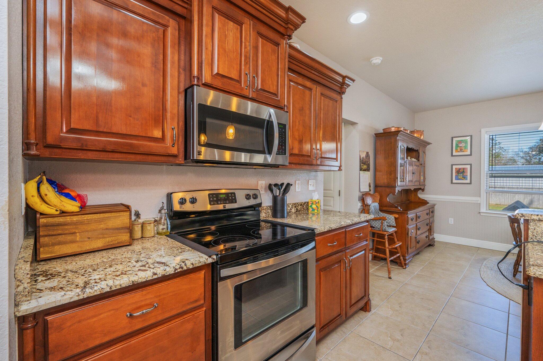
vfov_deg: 73.7
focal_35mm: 16
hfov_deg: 96.8
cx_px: 272
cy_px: 180
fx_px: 241
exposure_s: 1/30
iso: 640
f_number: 9
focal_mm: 16
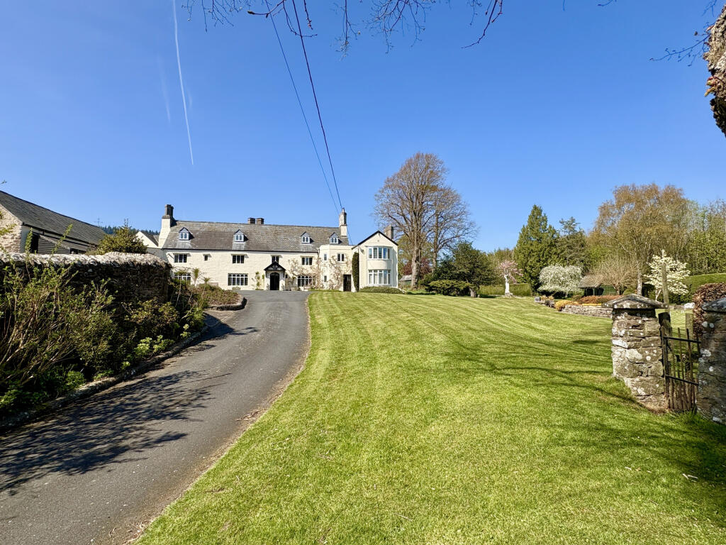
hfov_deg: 94.5
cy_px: 272
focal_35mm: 16
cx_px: 363
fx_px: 336
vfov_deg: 78.1
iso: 50
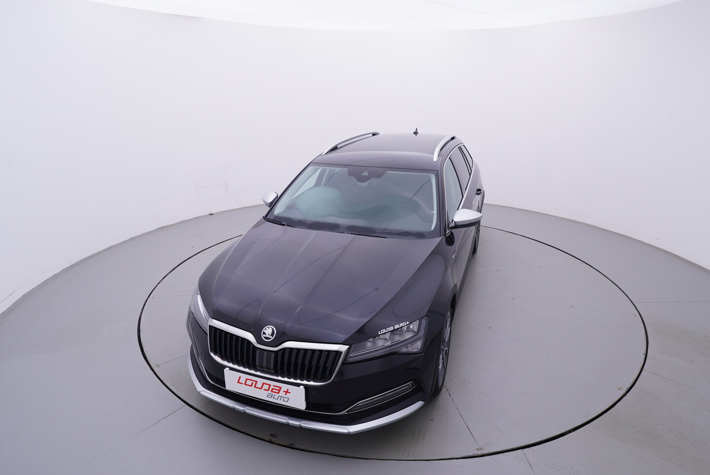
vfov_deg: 56.2
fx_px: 444
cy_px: 238
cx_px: 355
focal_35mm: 22
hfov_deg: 77.3
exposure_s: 1/80
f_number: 5
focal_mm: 15
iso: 200
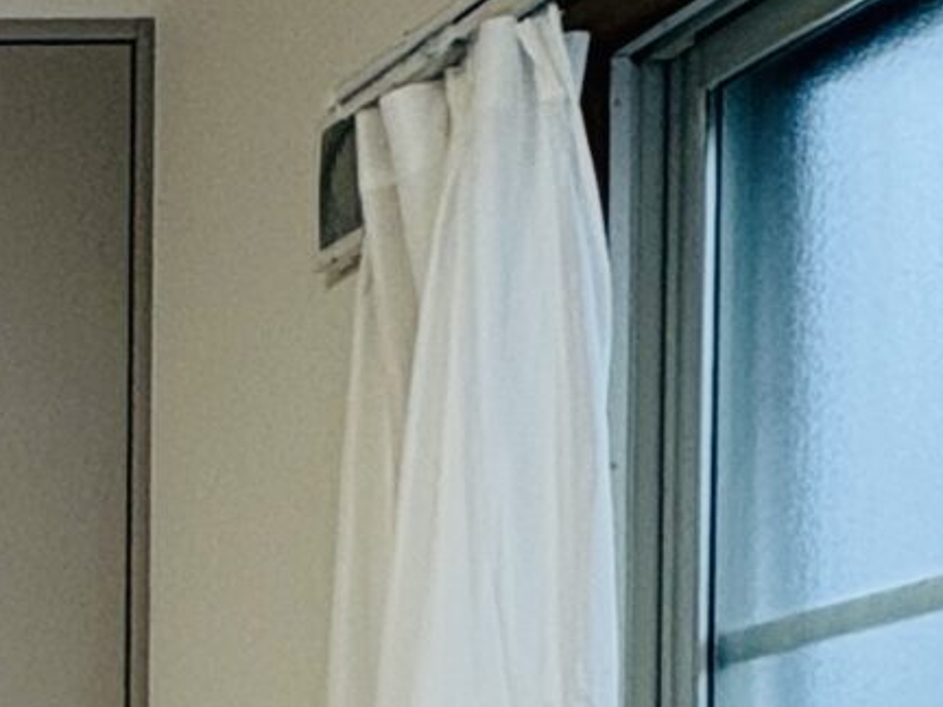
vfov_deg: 15.5
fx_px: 2261
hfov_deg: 17.5
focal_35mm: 83
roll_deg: +1.1
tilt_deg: -0.7
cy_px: 1233
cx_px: -897
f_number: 2.2
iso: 80
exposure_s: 1/99
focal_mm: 2.22
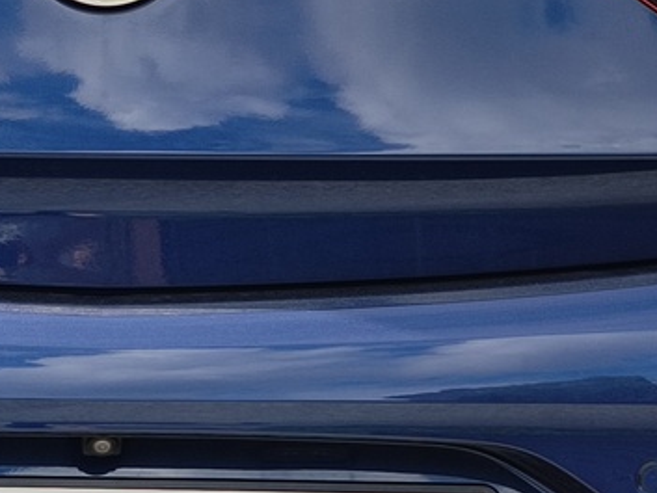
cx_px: 121
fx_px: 5164
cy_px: 320
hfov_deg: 7.3
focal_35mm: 272
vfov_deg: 5.5
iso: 50
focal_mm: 8.8
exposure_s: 1/418
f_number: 2
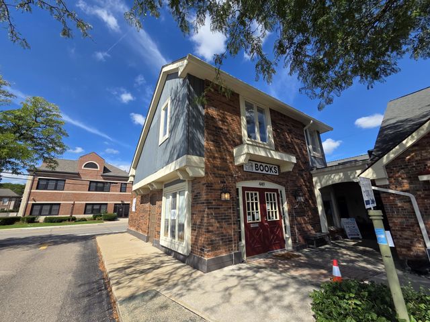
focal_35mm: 13
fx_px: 161
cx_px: 215
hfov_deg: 106.2
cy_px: 161
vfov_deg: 89.9
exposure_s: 1/1628
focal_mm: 2.2
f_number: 2.2
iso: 50
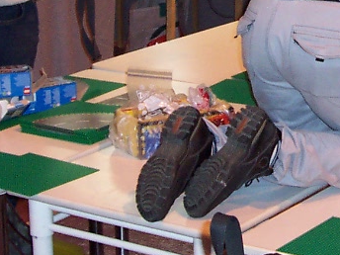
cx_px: 314
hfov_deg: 15.1
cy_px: -7
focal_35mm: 129
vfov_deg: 11.4
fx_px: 1267
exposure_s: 1/60
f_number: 2.8
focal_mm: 5.6
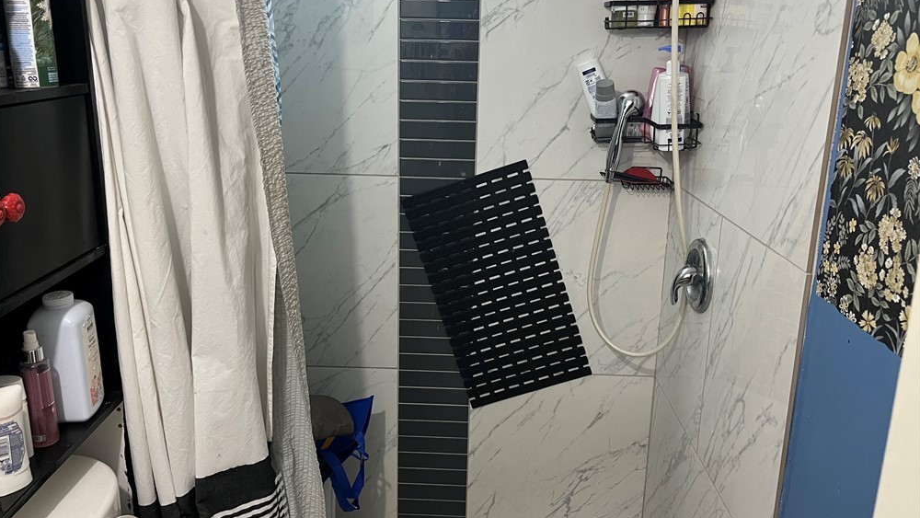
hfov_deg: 66.0
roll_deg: -0.9
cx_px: 451
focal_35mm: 29
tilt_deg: -12.3
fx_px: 708
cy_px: 224
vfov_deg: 40.1
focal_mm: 5.1
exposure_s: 1/60
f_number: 1.6
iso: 250
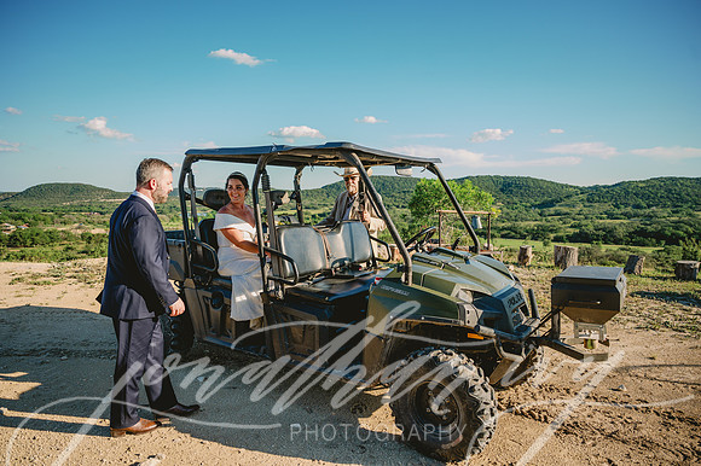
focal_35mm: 24
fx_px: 467
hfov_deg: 73.8
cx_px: 350
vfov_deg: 53.1
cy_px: 233
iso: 50
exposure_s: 1/1600
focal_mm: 24
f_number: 2.8
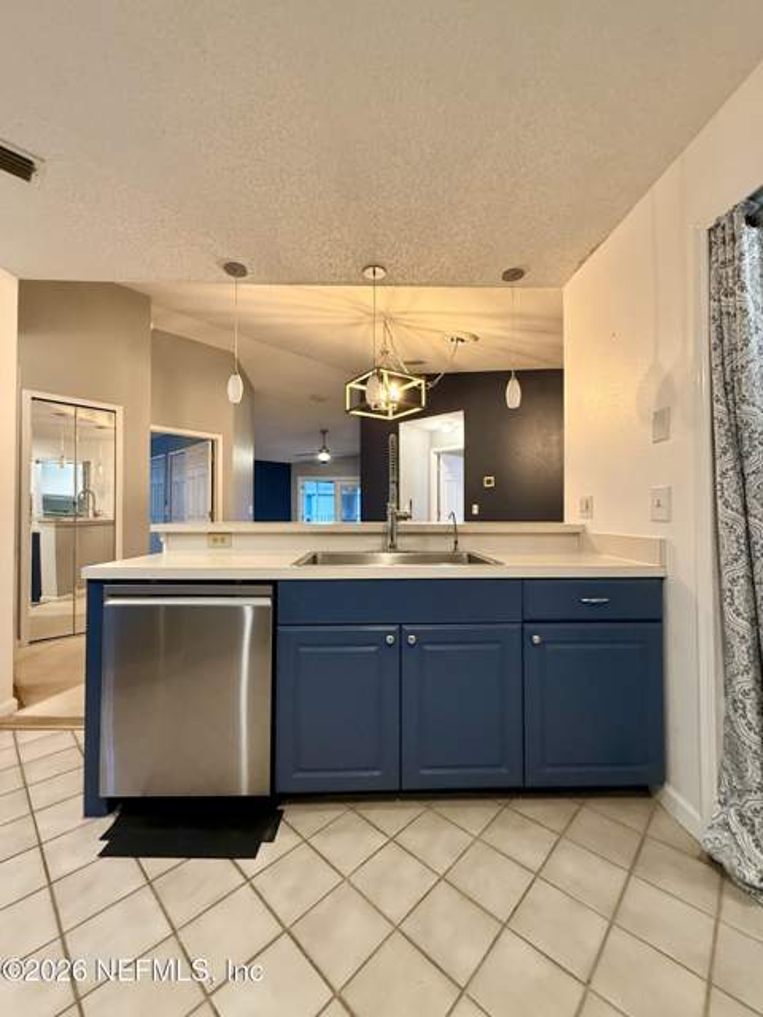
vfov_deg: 102.1
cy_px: 508
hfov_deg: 85.7
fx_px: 411
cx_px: 382
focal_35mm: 14
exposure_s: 1/60
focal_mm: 2.22
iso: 500
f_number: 2.2
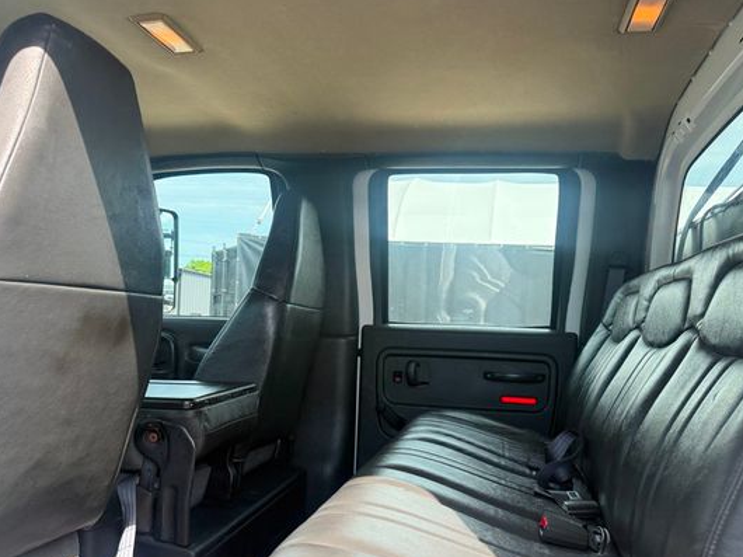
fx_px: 622
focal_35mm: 29
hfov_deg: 61.6
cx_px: 398
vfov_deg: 48.0
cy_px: 330
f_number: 1.78
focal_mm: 6.76
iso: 100
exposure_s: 1/1075
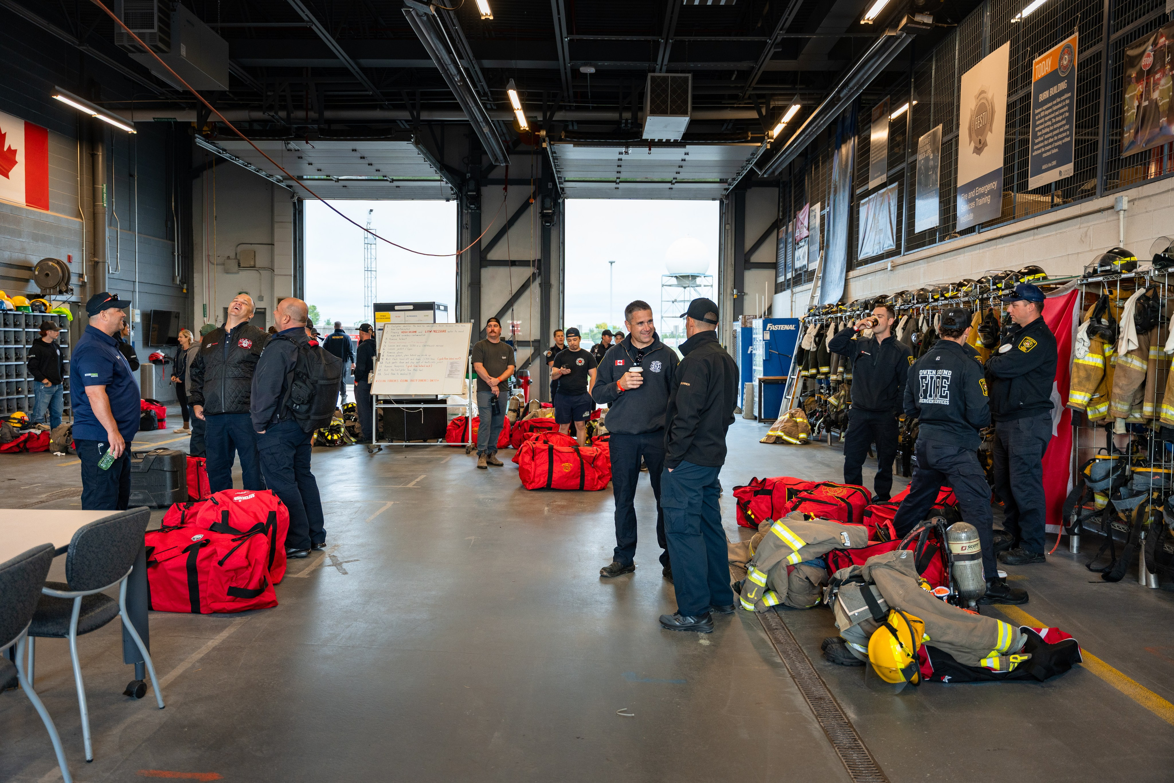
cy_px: 392
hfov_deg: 62.3
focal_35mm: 30
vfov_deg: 43.9
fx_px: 972
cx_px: 587
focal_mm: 29.8
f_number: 2.8
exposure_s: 1/200
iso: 500
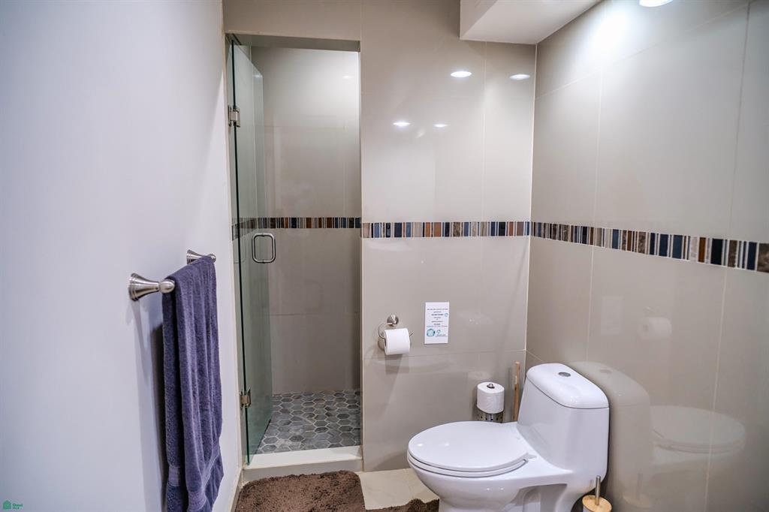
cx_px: 384
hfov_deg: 84.0
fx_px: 427
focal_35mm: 20
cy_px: 256
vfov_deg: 61.9
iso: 500
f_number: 3.5
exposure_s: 1/60
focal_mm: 20
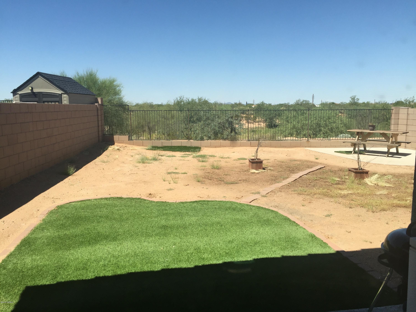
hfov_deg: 61.7
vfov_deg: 48.2
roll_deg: -0.3
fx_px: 349
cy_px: 156
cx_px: 208
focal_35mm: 29
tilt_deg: -9.1
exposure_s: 1/1130
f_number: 2.2
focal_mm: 4.15
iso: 32
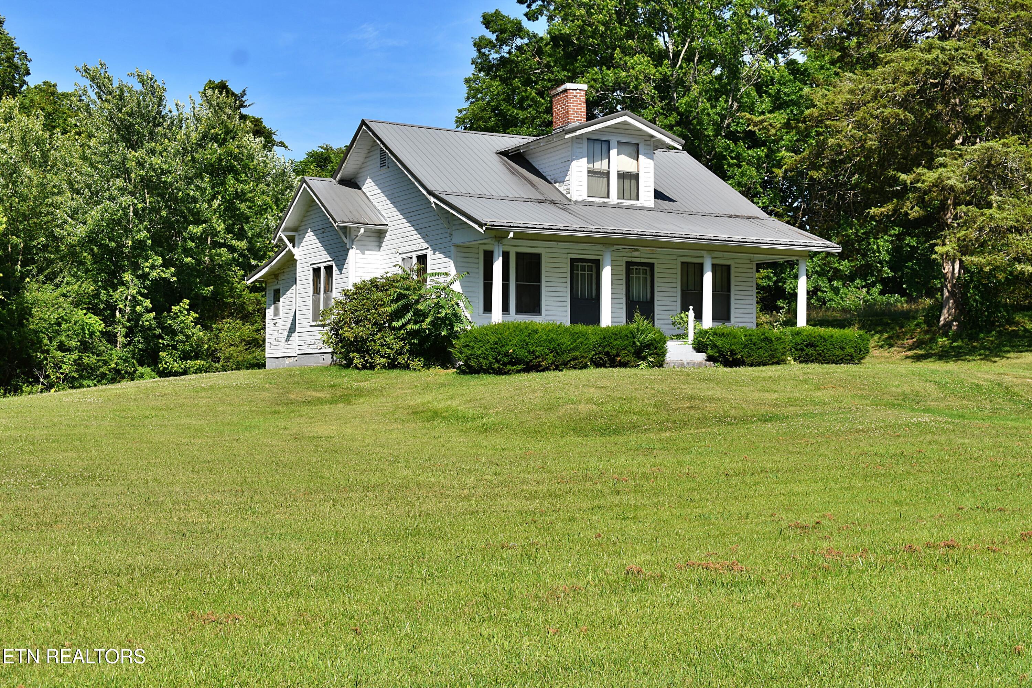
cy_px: 344
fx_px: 1376
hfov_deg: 41.1
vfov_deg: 28.1
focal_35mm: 48
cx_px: 516
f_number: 8
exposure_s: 1/250
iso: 100
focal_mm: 32
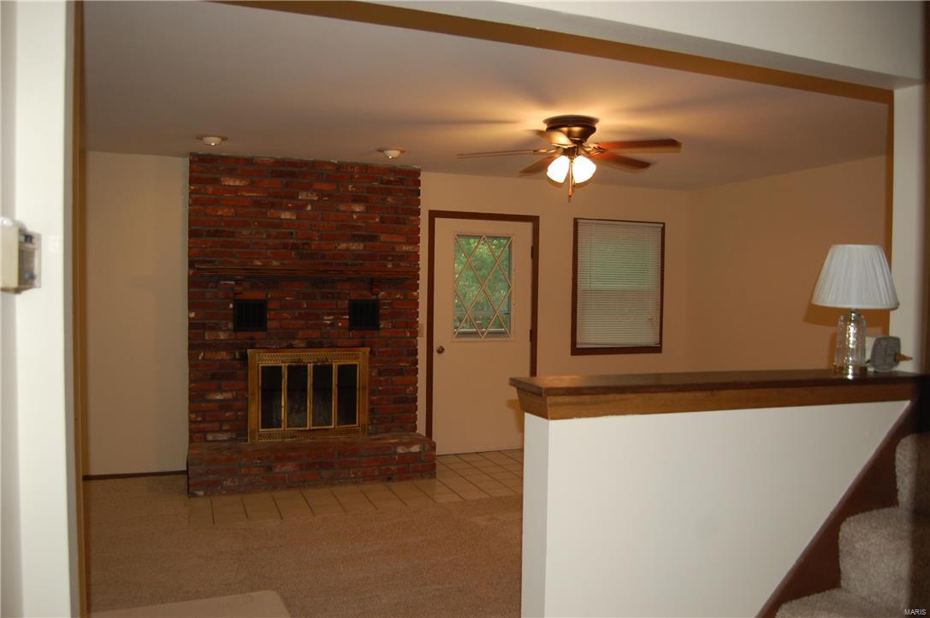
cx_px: 465
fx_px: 697
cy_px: 309
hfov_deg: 67.4
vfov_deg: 47.8
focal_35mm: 27
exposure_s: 1/60
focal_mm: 18
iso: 400
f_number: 3.5
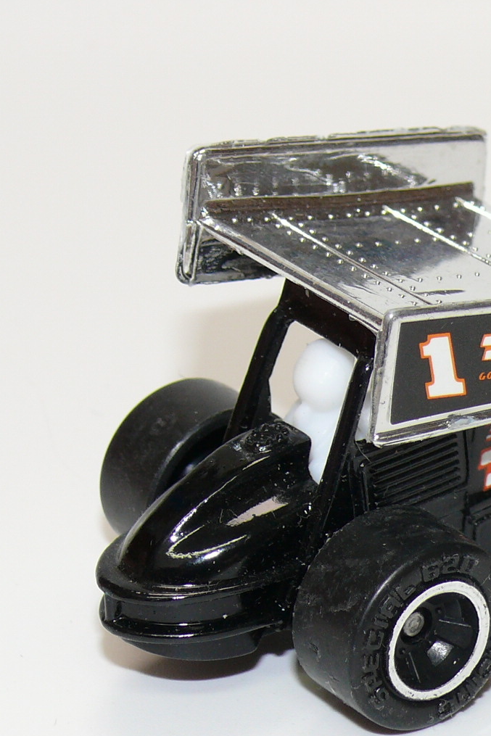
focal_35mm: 159
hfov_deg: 8.6
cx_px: 435
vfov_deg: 12.9
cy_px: 381
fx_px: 3252
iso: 100
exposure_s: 1/30
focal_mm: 13
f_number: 4
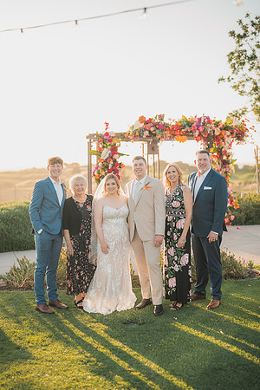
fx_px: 542
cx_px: 130
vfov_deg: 39.6
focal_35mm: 50
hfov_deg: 27.0
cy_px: 195
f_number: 1.6
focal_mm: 50
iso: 200
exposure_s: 1/2000
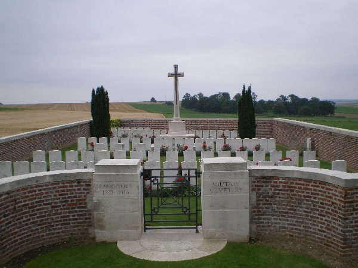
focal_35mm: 38
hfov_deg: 49.0
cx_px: 179
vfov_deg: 37.7
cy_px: 134
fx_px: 393
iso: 64
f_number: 4.6
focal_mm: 6.3
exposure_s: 1/250
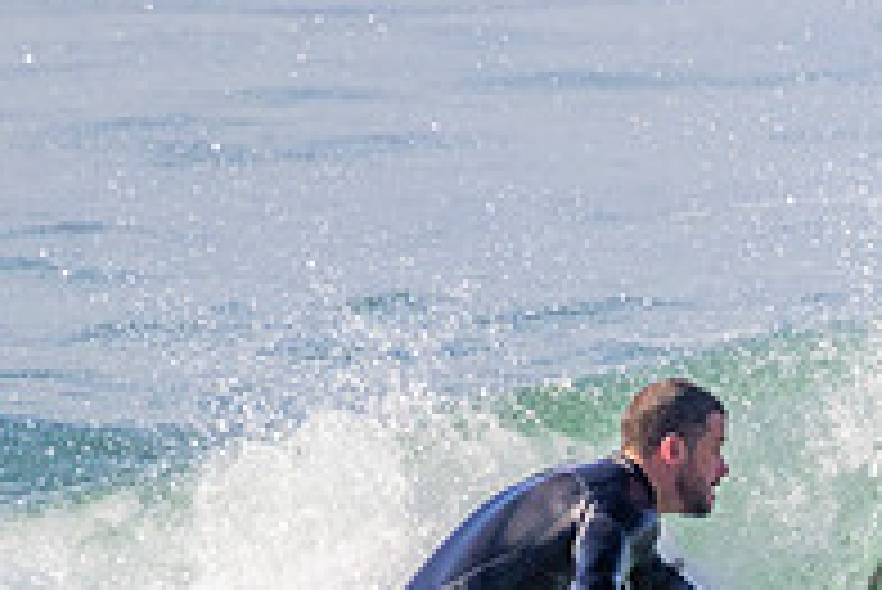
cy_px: 588
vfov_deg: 0.6
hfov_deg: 0.9
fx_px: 58106
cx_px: 1062
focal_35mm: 2370
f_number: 11
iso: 2200
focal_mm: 800
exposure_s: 1/2000
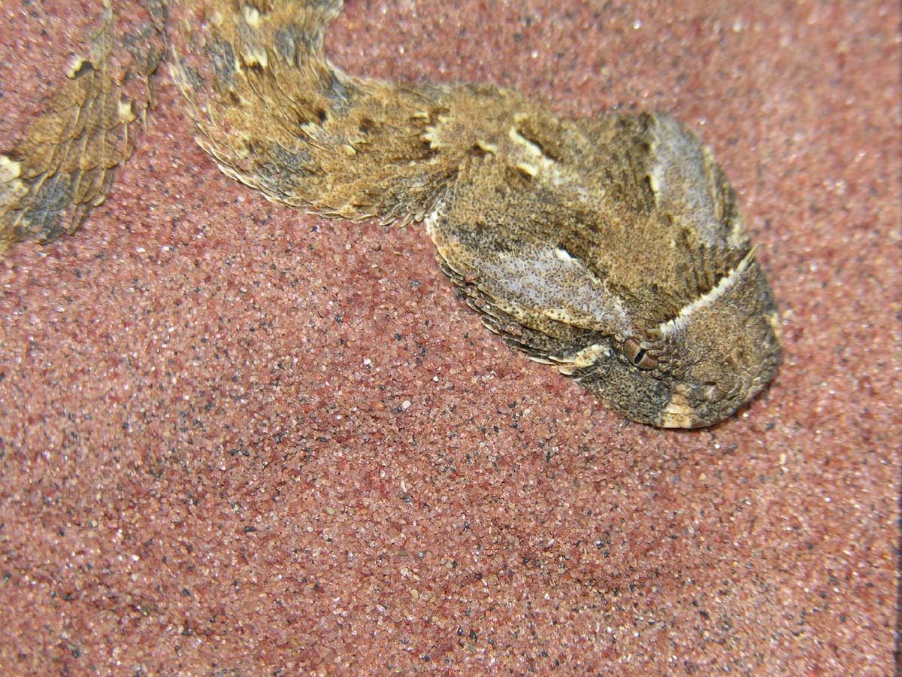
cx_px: 451
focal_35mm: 141
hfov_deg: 14.0
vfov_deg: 10.5
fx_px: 3674
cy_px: 338
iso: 50
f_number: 3.8
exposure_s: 1/60.1
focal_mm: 35.9
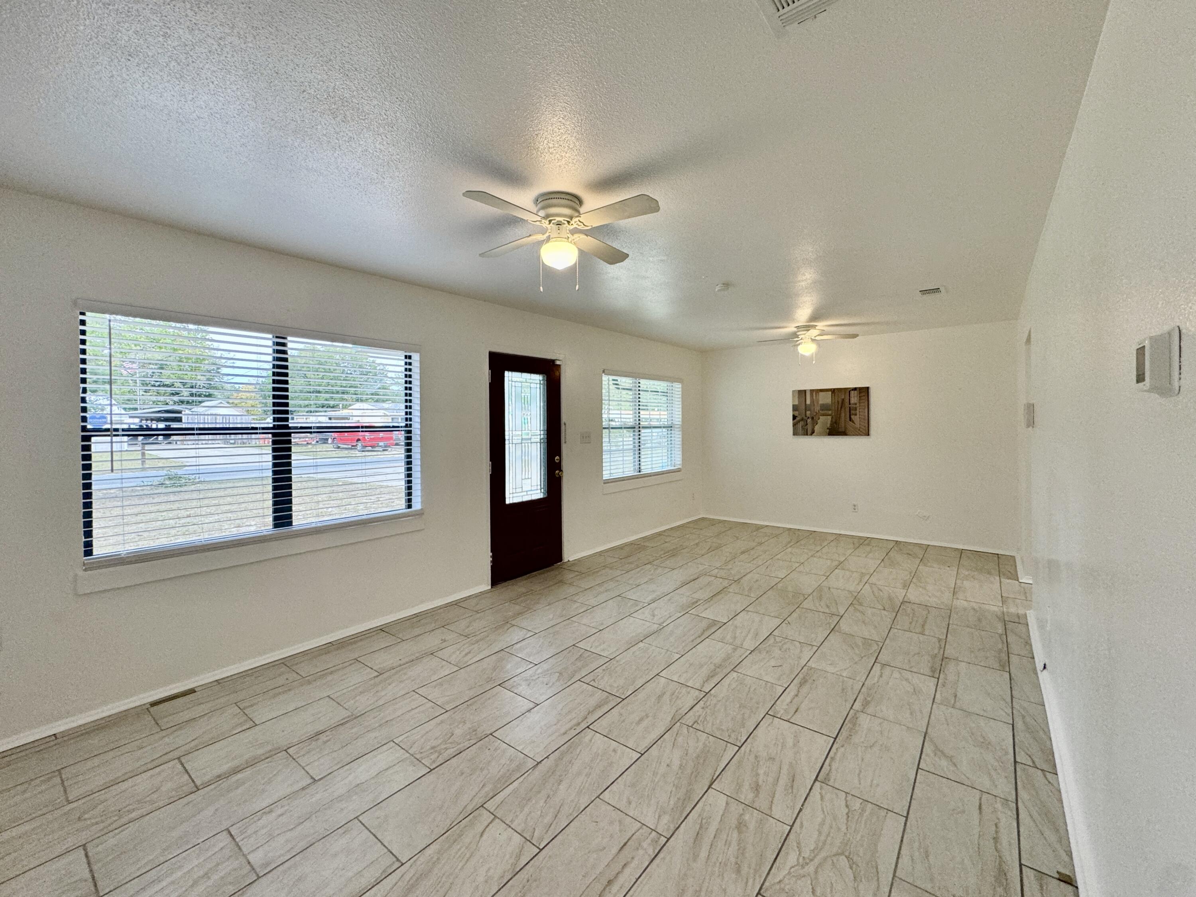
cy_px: 448
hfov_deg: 102.1
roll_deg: +0.8
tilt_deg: -2.7
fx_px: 484
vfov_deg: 85.7
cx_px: 598
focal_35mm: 14
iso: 125
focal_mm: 2.22
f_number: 2.2
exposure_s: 1/120
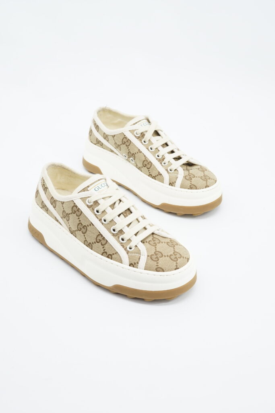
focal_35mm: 50
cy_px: 206
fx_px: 573
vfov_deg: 39.6
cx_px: 138
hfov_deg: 27.0
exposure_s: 1/5
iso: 640
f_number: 11
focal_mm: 50
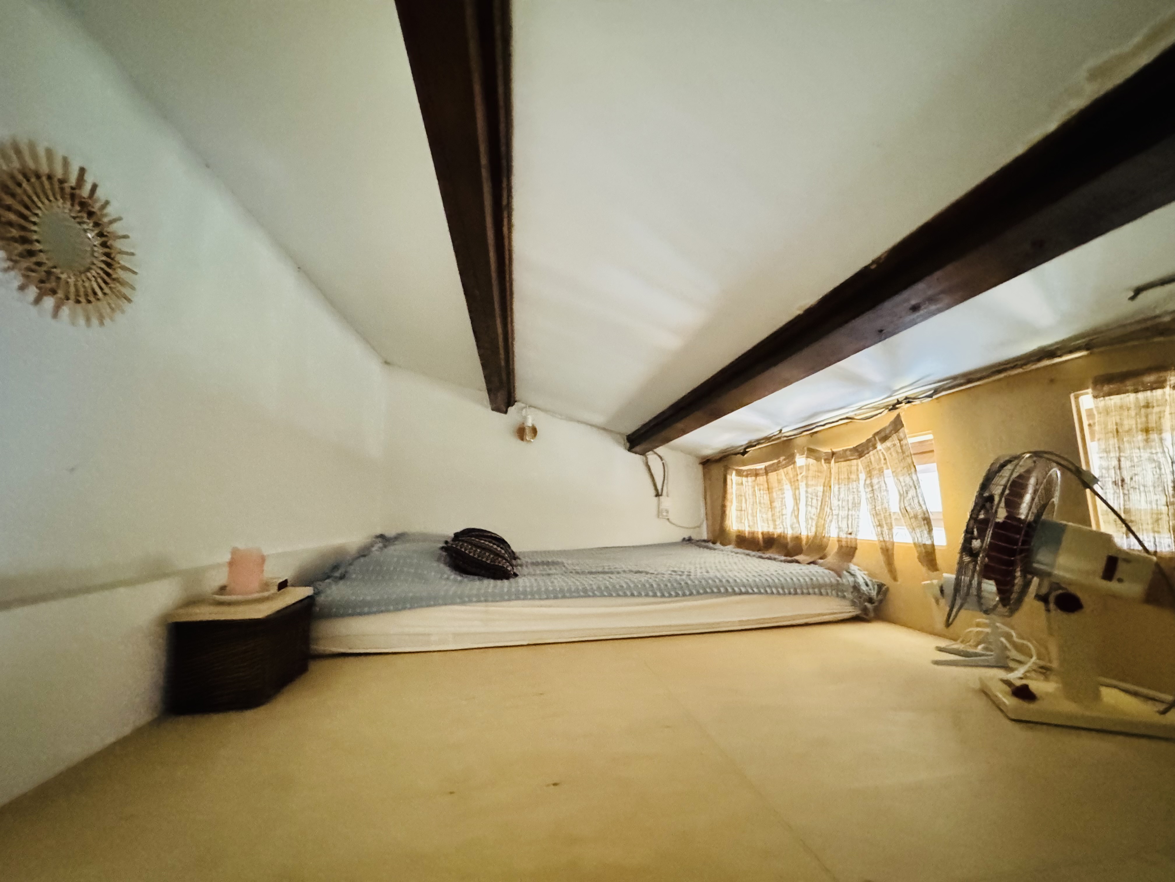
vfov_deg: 85.7
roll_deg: +0.2
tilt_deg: +7.6
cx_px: 588
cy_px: 441
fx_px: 475
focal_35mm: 14
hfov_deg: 102.1
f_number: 2.2
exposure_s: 1/39
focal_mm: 2.22
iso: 1600
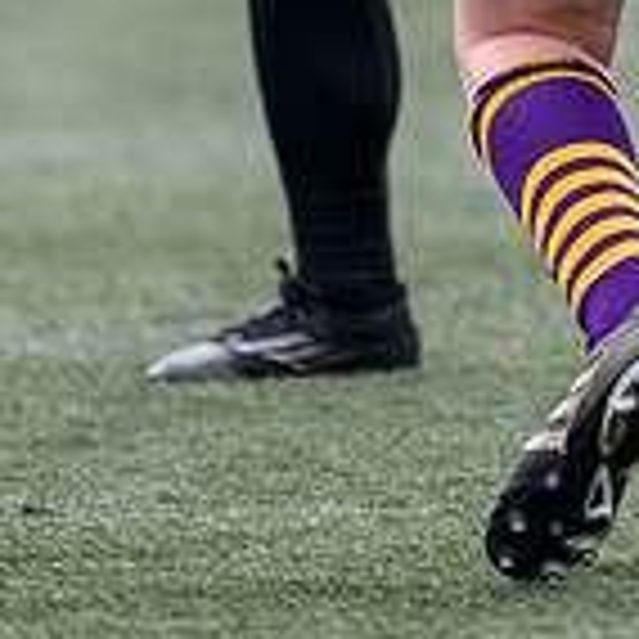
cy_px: -378
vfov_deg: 0.9
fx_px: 42229
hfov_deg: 0.9
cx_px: 1638
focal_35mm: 2022
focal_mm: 400
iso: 500
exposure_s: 1/1600
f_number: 3.5
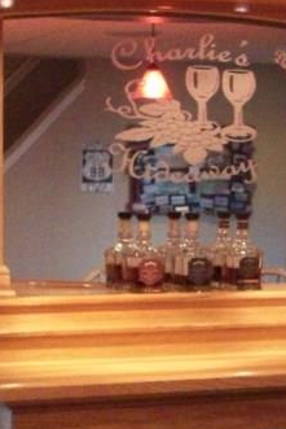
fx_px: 1416
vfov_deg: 17.1
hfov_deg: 11.5
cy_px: 341
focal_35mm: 119
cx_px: 154
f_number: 2.8
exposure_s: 1/45
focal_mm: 6.2
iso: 289
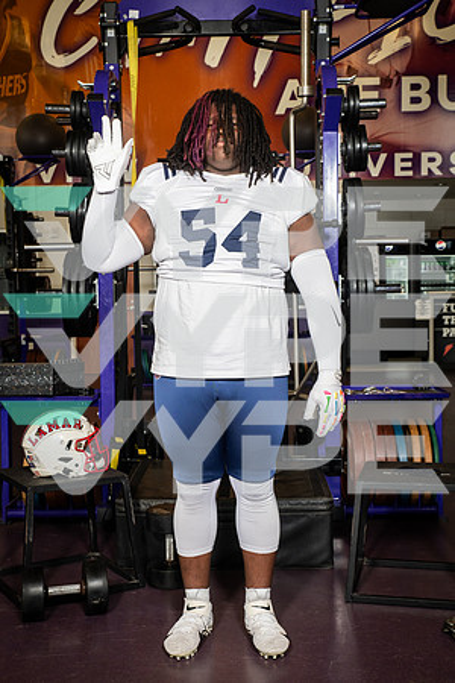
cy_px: 342
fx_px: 910
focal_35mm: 48
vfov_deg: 41.1
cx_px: 228
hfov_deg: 28.1
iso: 800
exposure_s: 1/250
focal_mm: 48
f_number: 7.1
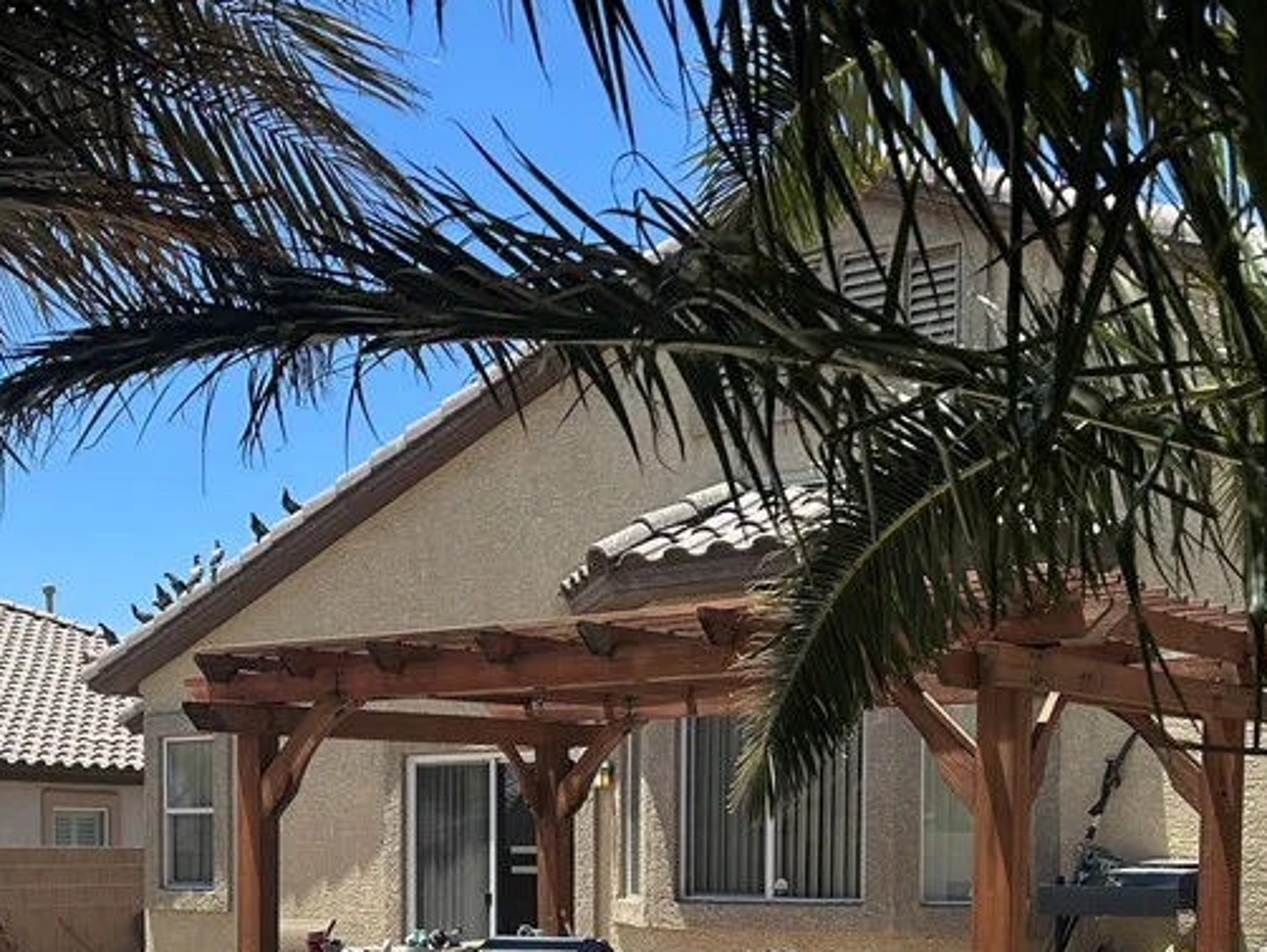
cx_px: 416
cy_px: 917
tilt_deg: -2.8
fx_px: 1941
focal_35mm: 53
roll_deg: +0.1
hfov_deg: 35.8
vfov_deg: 26.3
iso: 50
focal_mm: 5.7
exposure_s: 1/4115
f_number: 1.5
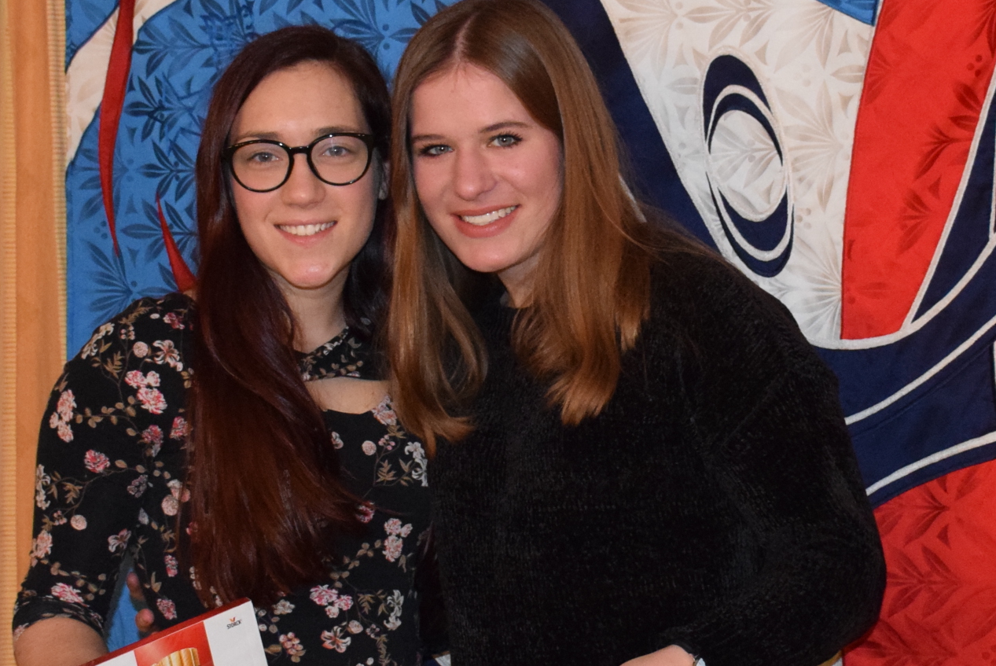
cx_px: 565
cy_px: 259
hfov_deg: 23.9
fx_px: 2353
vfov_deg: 16.1
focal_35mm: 85
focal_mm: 24
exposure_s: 1/60
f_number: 3.8
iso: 3200
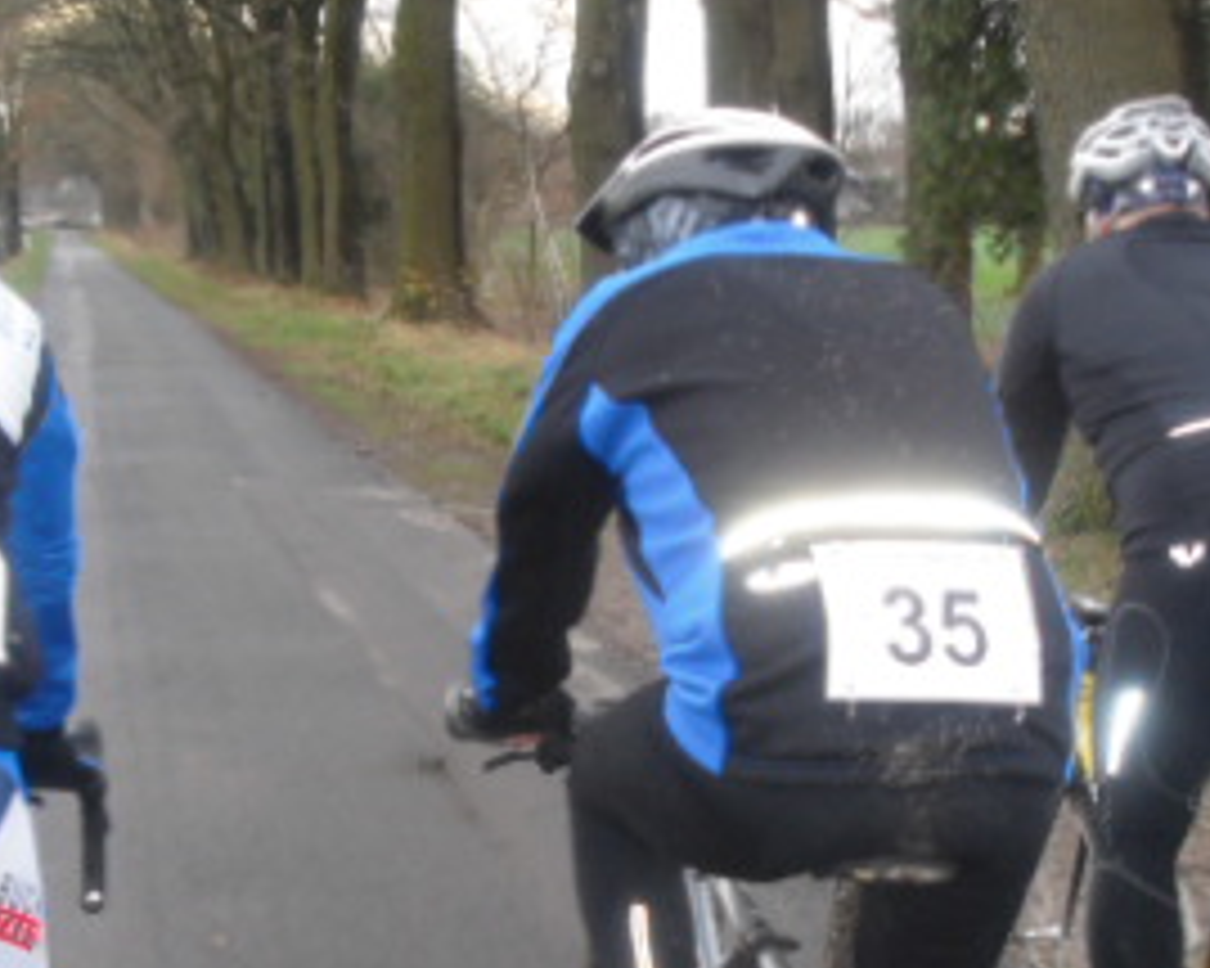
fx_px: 2327
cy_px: 824
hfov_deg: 29.1
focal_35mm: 65
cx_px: 571
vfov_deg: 23.0
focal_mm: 4.65
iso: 200
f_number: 2.6
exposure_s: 1/250
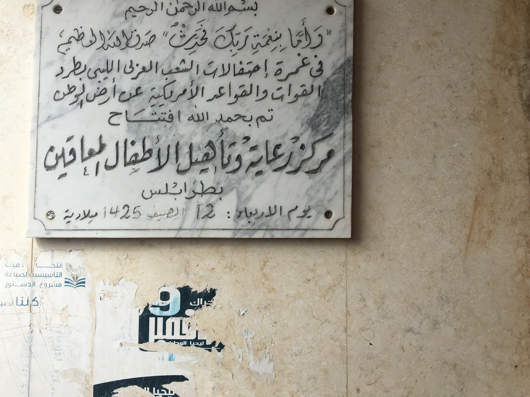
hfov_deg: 54.0
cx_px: 263
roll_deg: -0.8
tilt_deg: +2.1
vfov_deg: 41.7
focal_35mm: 34
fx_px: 521
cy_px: 168
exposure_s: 1/509
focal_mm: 4.15
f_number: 2.2
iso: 25
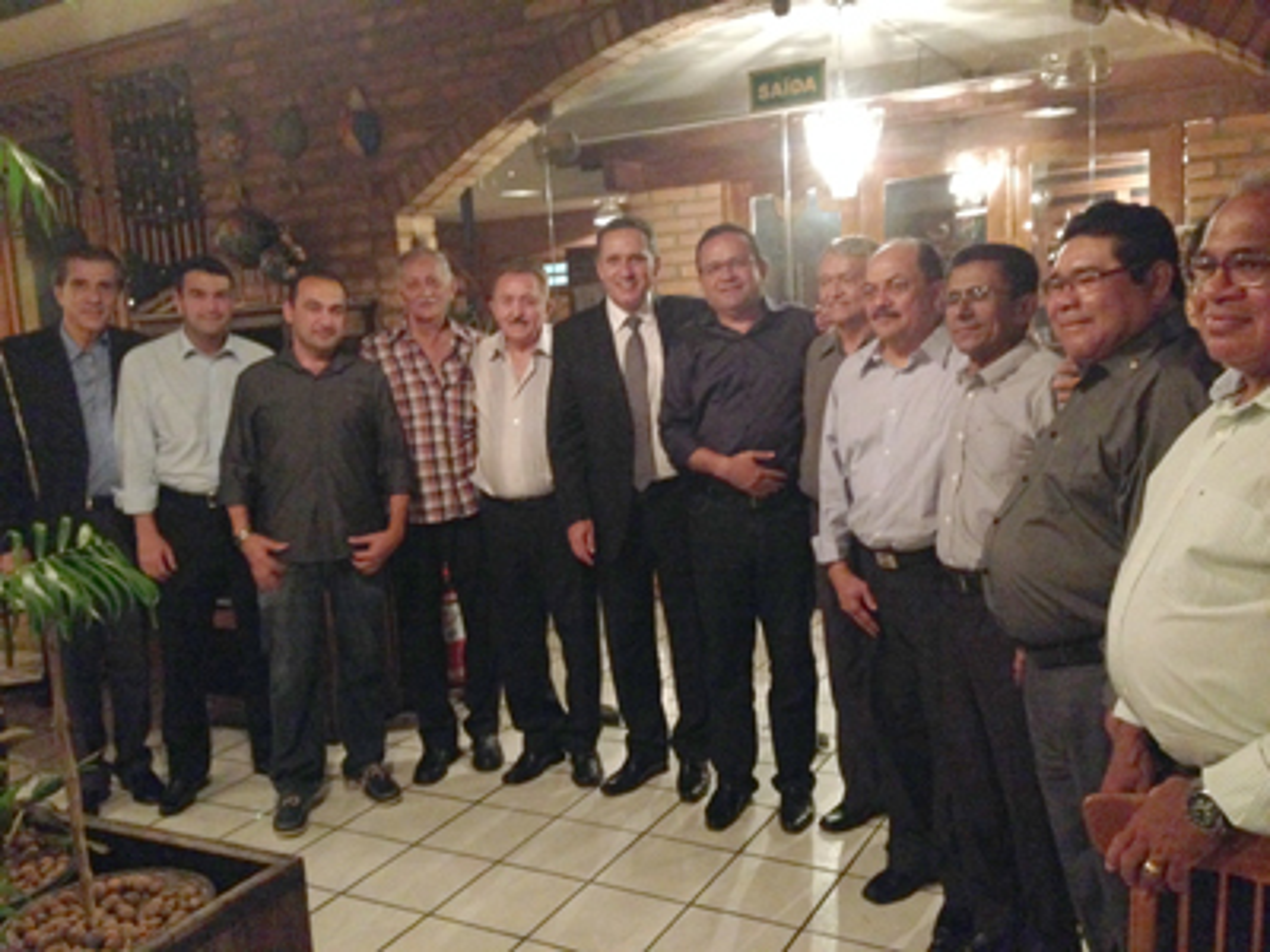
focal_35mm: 33
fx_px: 1211
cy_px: 476
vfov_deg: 42.9
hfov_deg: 55.4
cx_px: 635
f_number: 2.4
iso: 800
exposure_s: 1/15
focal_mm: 4.12
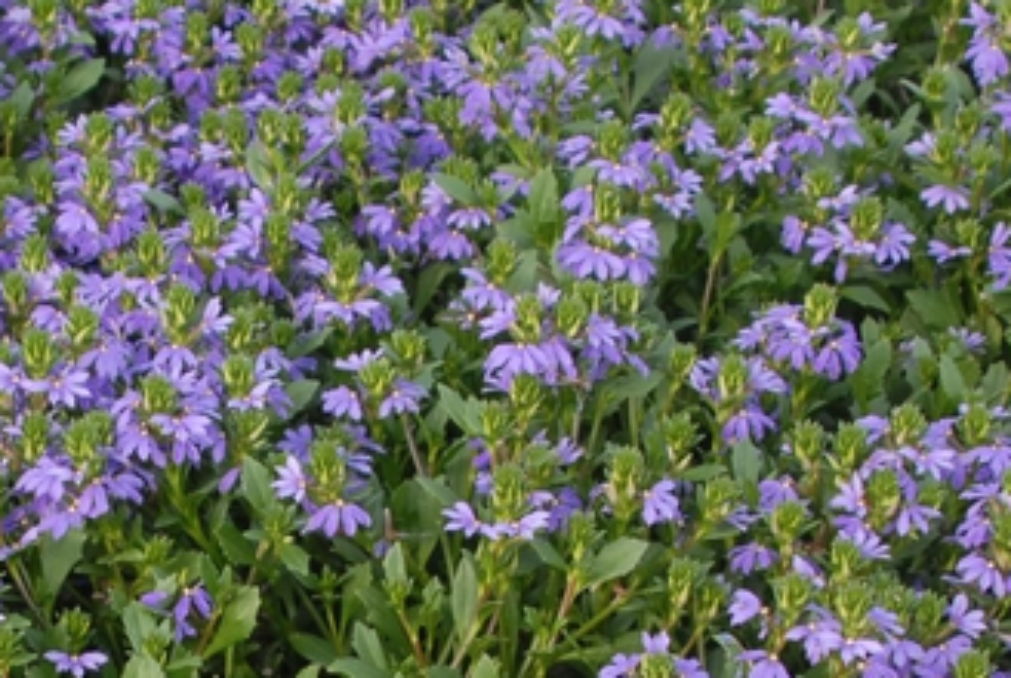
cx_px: 163
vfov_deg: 10.4
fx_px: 3686
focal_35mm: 131
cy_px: 741
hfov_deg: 15.5
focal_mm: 28
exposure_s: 1/160
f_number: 6.3
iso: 400
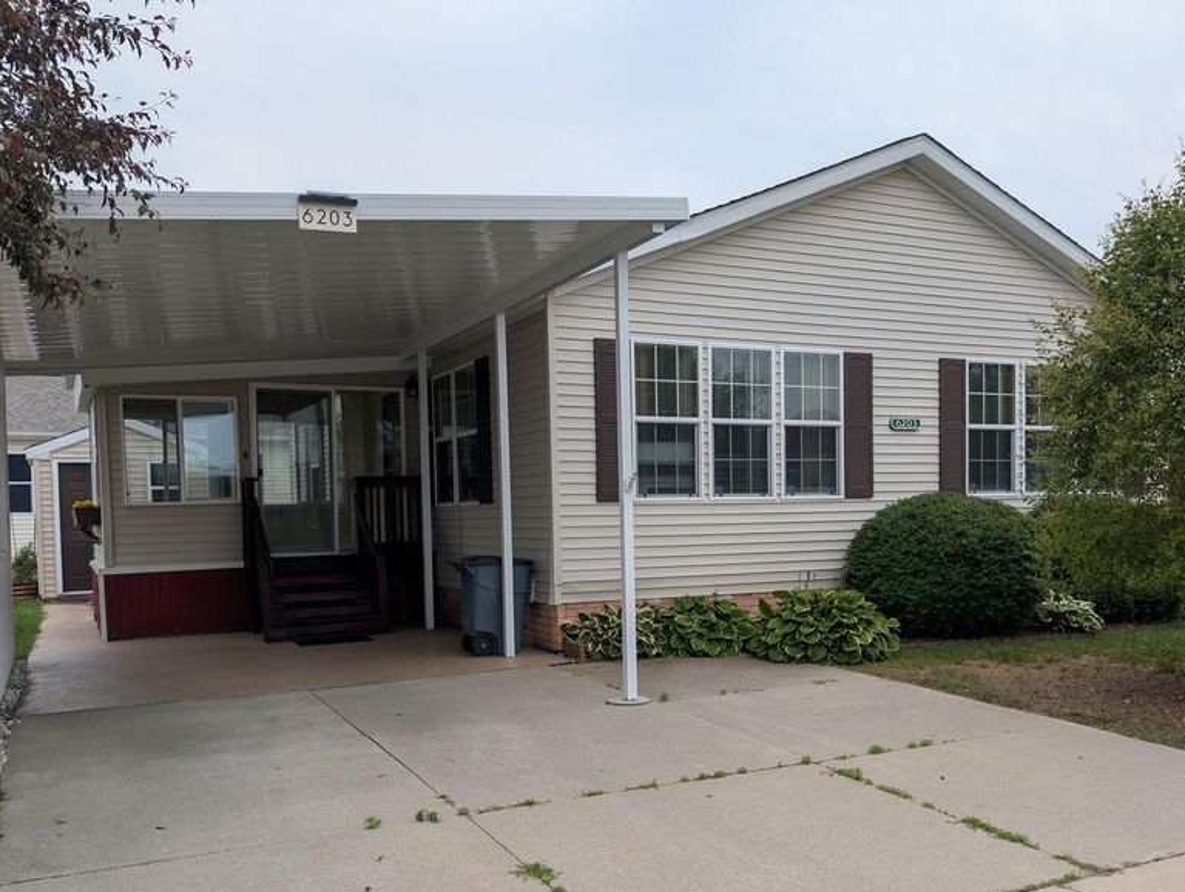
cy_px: 546
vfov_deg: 44.0
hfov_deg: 56.6
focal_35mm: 32
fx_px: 1097
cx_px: 665
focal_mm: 6.9
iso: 23
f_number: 1.68
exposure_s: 1/825
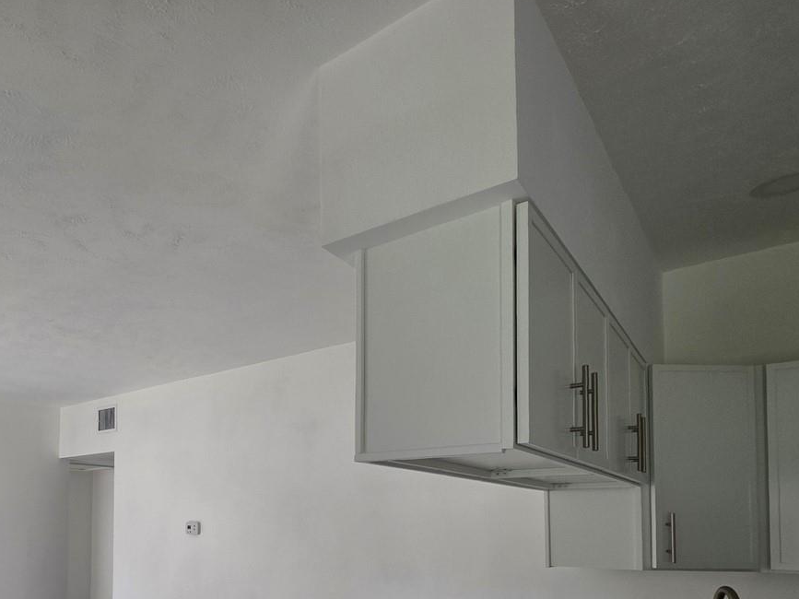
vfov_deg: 52.4
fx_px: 554
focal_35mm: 24
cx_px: 211
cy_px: 496
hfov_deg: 67.6
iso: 50
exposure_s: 1/120
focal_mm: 2.2
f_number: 1.9
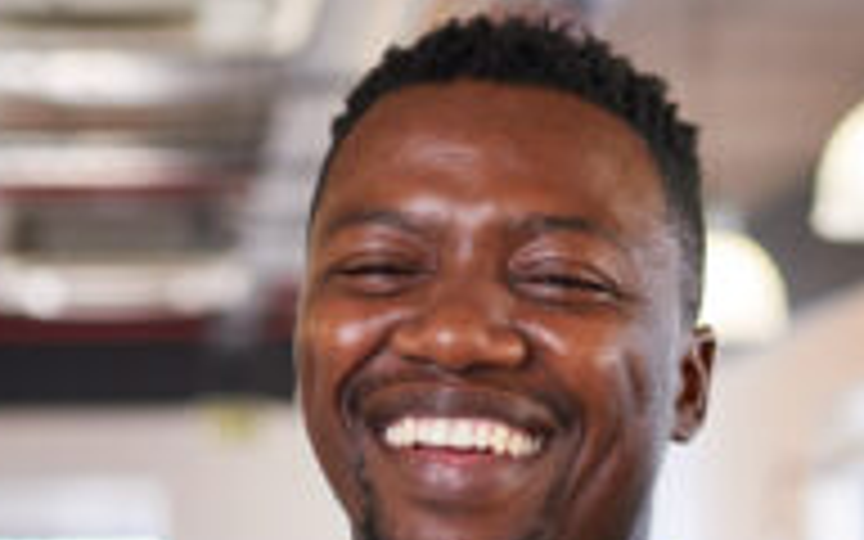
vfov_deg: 9.8
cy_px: 830
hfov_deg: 15.9
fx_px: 3061
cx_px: 752
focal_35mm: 130
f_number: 2
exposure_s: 1/250
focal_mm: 35
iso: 400
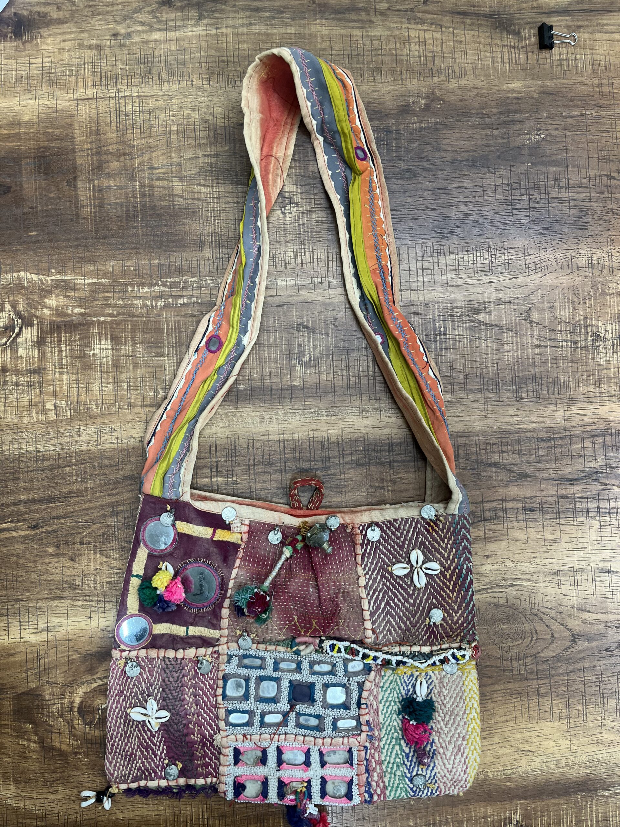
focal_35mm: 26
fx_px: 621
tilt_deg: -86.3
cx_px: 310
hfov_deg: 53.1
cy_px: 414
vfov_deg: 67.3
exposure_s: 1/100
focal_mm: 5.1
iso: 80
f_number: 1.6
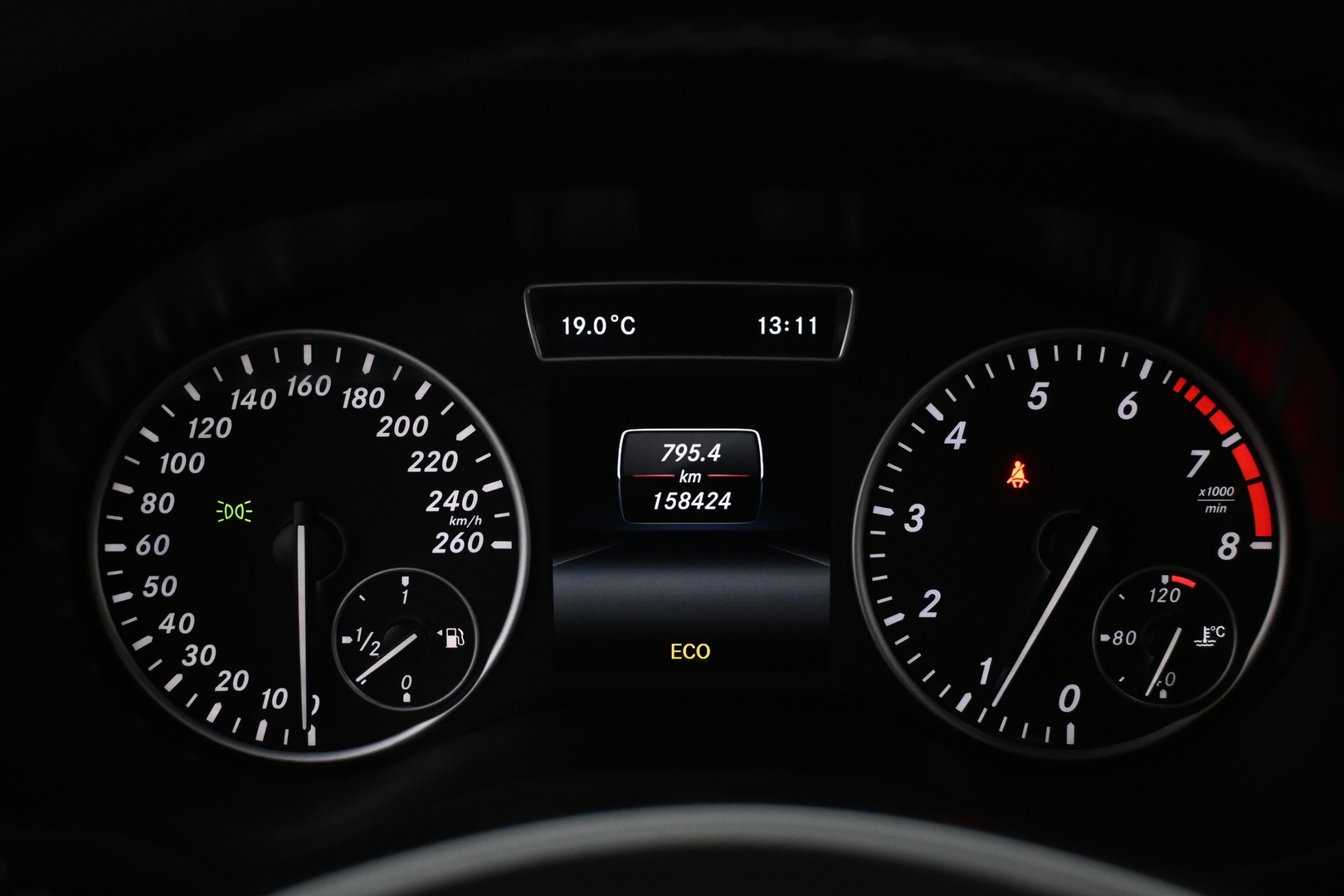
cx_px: 672
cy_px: 448
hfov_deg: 43.0
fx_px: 1708
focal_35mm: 46
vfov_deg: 29.4
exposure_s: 1/80
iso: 3200
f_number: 4.8
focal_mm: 30.5
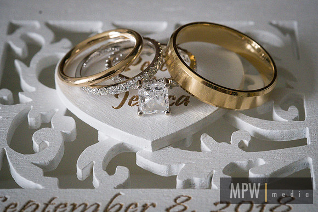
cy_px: 106
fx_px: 795
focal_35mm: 90
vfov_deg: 15.2
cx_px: 159
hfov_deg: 22.6
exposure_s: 1/125
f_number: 11
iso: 6400
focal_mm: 60
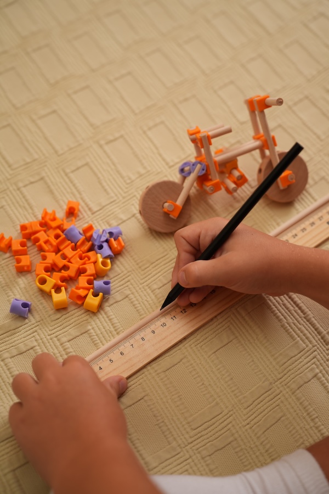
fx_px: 685
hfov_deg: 27.0
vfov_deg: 39.6
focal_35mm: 50
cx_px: 164
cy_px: 247
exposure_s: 1/80
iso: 100
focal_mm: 50
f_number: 2.8
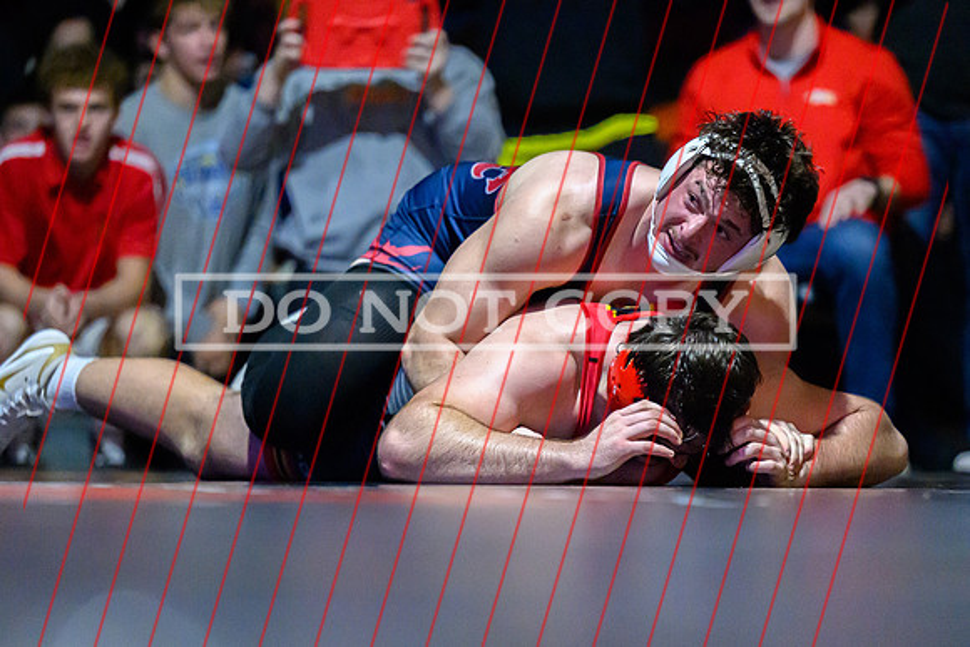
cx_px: 604
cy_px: 415
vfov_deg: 5.6
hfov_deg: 8.4
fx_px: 6620
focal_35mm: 246
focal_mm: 165
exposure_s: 1/500
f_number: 2.8
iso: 12800
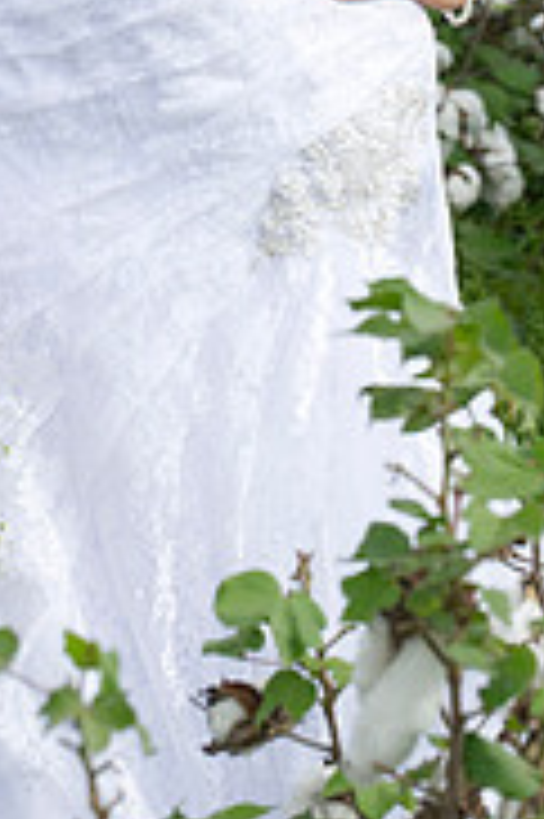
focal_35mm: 287
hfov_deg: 4.8
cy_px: -99
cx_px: 155
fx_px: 6517
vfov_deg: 7.1
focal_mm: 116
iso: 250
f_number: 8
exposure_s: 1/250
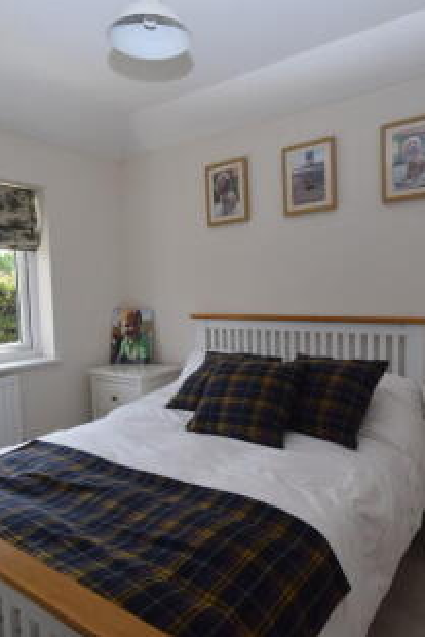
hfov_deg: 55.2
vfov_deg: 76.1
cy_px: 324
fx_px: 407
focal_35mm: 23
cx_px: 207
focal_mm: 10
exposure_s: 1/200
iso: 400
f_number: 7.1
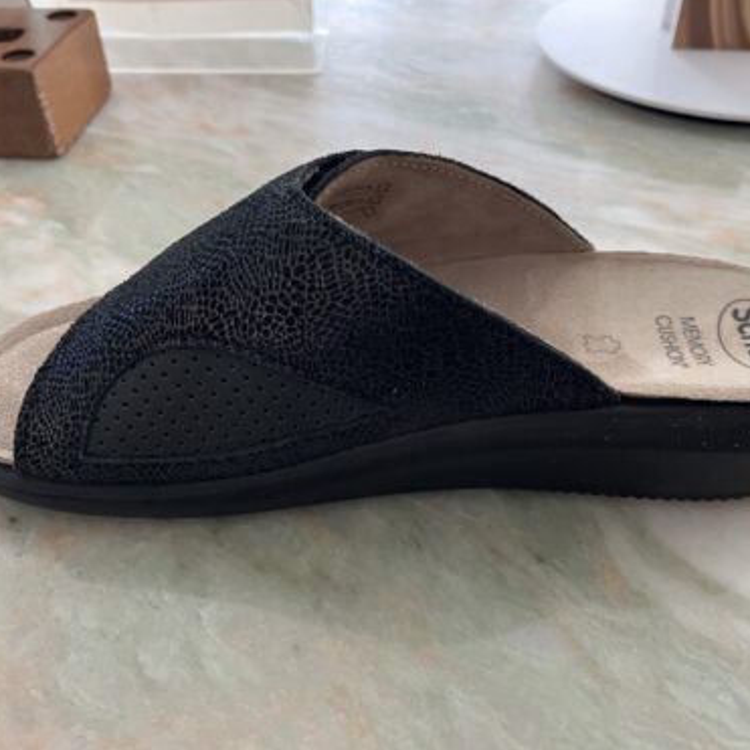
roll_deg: +0.2
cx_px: 398
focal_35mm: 31
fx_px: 760
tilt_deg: -41.9
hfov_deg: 52.5
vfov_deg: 52.5
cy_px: 373
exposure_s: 1/60
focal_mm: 5.1
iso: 200
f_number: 1.6
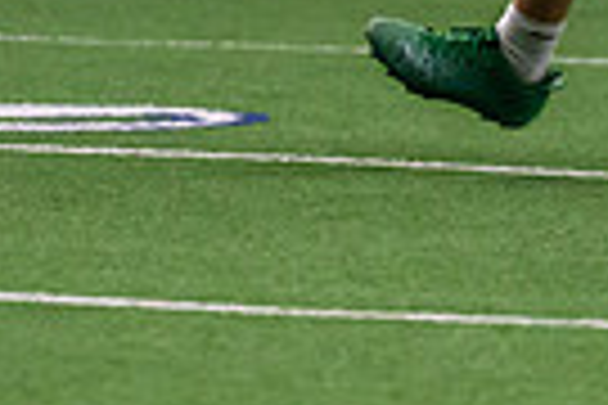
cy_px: -472
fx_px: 23305
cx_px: 674
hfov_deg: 1.5
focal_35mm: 1380
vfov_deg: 1.0
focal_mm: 200
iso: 2000
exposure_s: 1/1000
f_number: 2.8
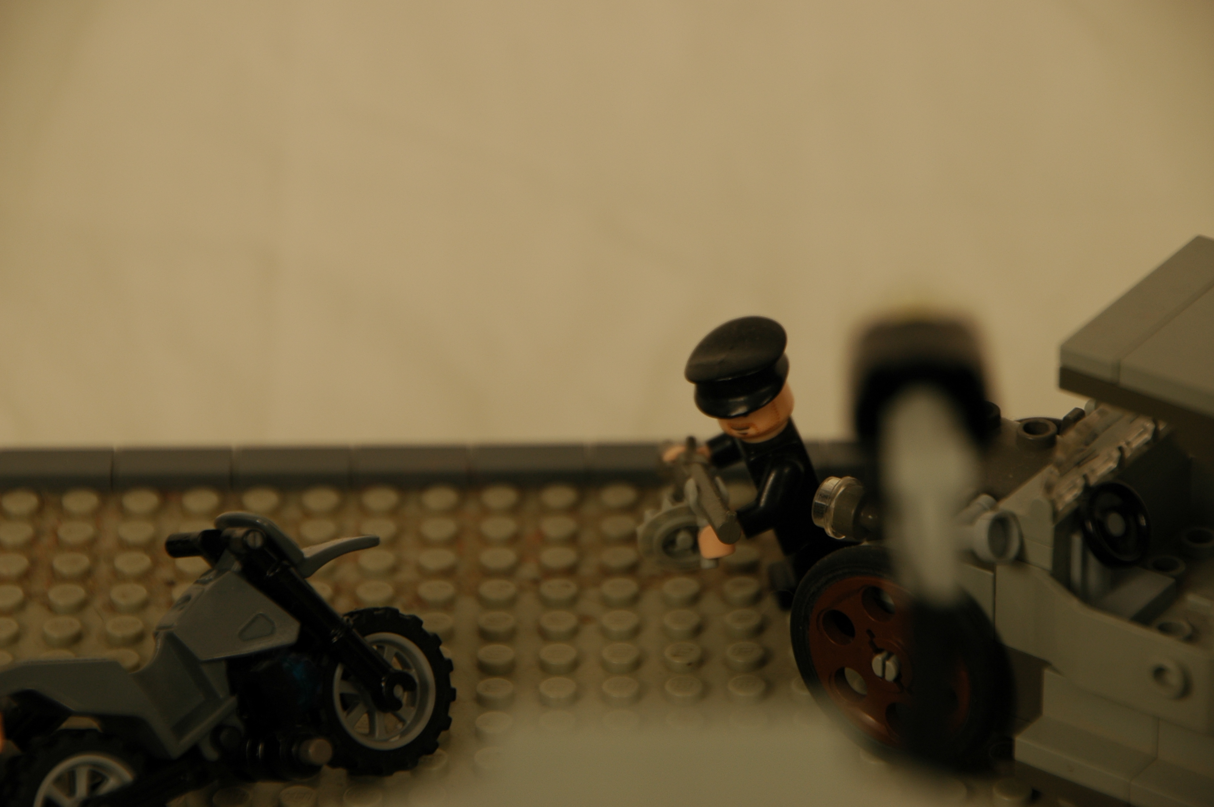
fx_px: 7075
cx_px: 607
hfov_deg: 9.8
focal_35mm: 210
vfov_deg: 6.5
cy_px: 404
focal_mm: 140
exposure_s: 1/100
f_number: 6
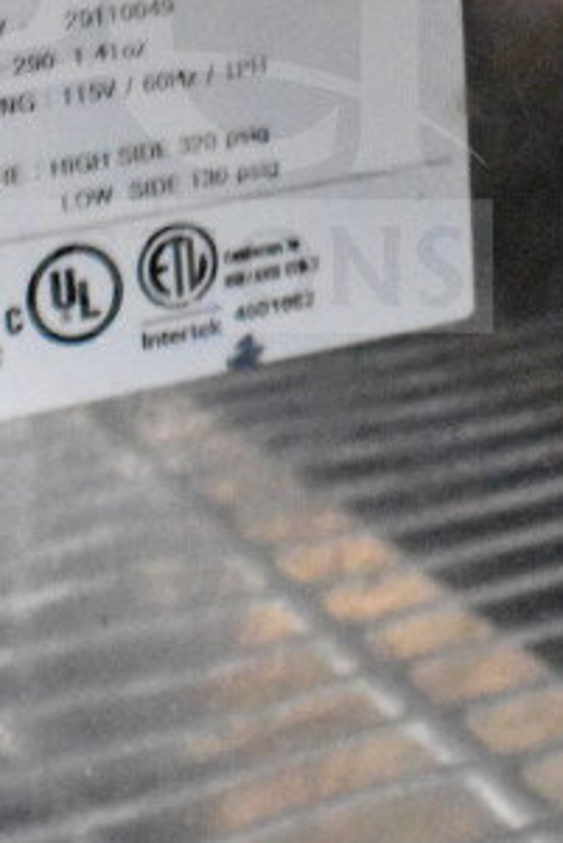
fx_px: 1921
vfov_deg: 24.2
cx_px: 176
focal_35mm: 82
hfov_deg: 16.6
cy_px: 111
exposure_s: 1/5
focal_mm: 18
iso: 25600
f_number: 3.5
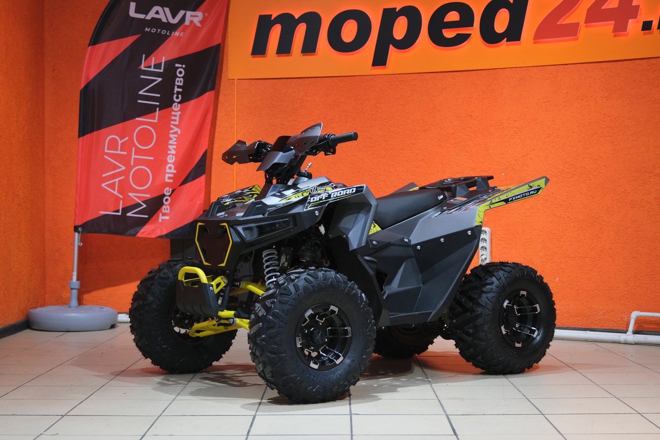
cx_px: 330
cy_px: 220
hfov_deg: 35.6
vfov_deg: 24.2
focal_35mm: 56
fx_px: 1027
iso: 1250
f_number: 4
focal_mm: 37.6
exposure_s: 1/100
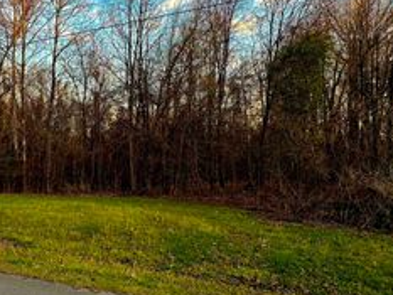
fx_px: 341
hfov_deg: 54.1
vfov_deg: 46.6
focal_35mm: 30
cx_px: 57
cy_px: 122
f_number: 2.2
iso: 40
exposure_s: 1/103
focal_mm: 2.22
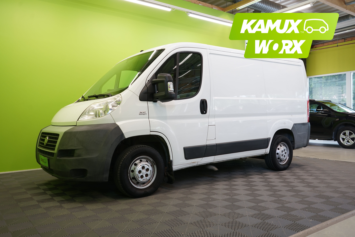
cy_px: 118
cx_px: 178
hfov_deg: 61.9
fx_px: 296
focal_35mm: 30
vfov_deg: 43.6
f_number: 5.6
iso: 400
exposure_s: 1/30
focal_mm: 30
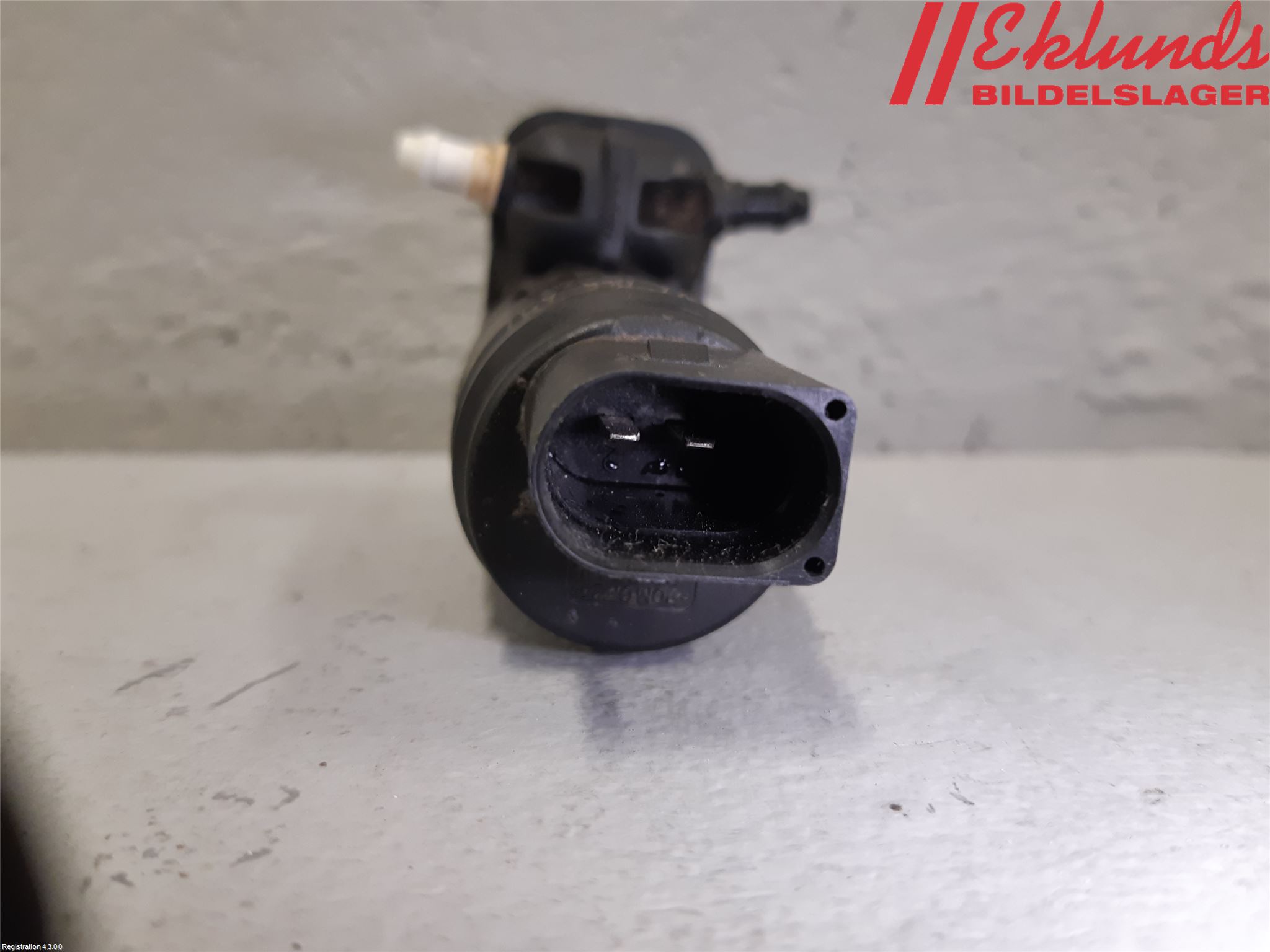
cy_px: 476
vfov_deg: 53.1
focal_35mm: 26
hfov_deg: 67.3
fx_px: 954
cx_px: 635
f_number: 1.7
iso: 125
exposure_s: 1/50
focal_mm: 3.93
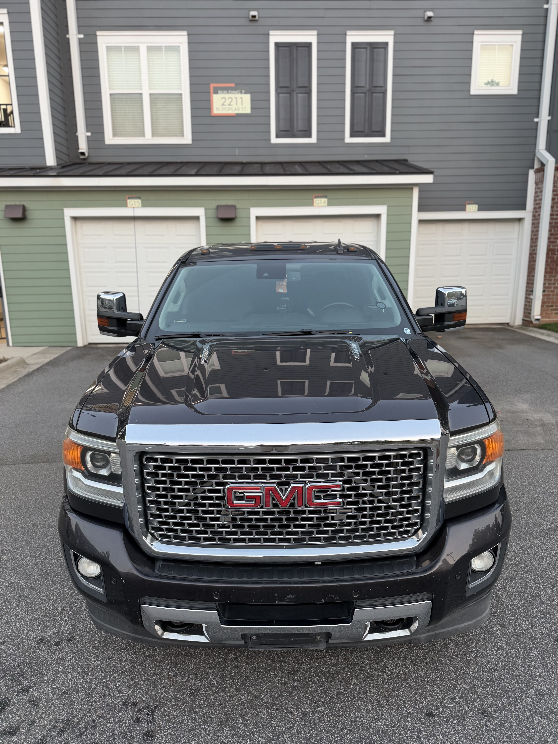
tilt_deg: -13.5
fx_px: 516
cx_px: 279
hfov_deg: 56.8
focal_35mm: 24
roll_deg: +1.4
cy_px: 372
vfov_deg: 71.6
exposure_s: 1/120
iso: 160
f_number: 1.78
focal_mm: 6.76
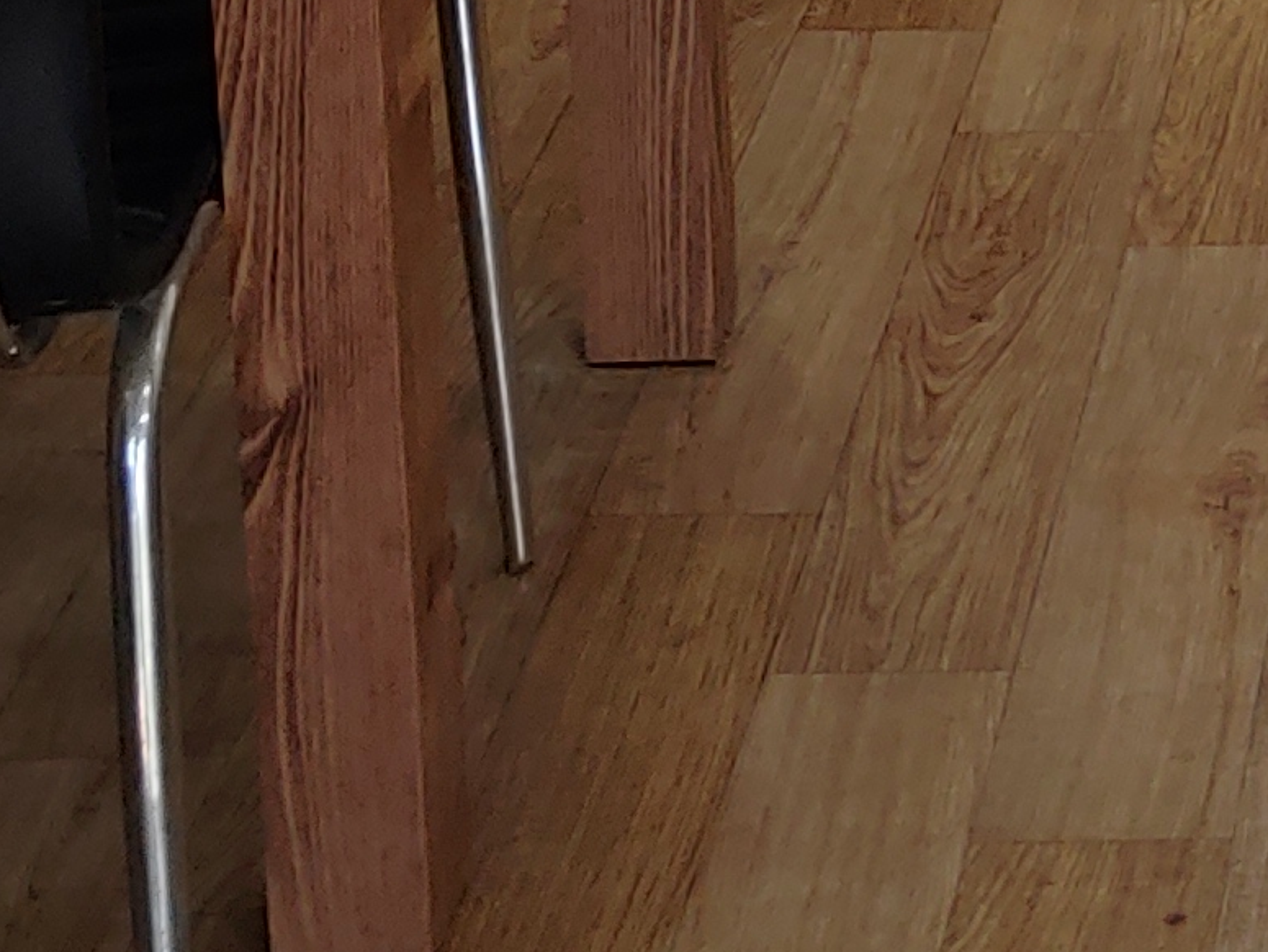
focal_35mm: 130
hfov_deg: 14.1
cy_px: -1431
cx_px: 1955
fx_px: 4764
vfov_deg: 9.9
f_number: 1.5
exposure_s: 1/60
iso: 50
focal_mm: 4.23
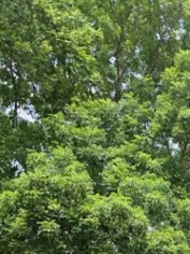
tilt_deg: +4.5
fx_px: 827
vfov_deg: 14.9
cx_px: 388
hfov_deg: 11.7
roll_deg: +1.1
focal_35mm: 113
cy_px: 472
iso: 25
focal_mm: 4.25
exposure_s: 1/139
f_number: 1.8
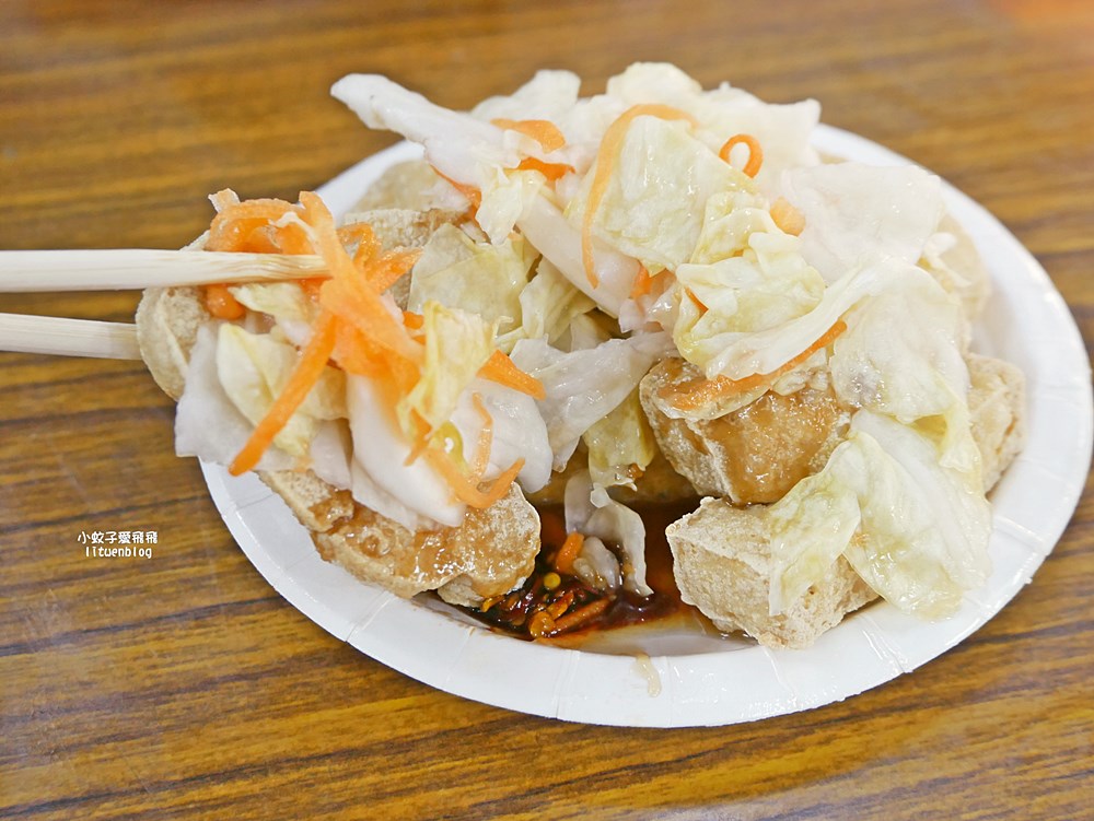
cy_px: 410
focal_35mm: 36
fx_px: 1138
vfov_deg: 39.7
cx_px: 547
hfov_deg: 51.3
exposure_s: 1/60
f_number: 4.2
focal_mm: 18
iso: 800
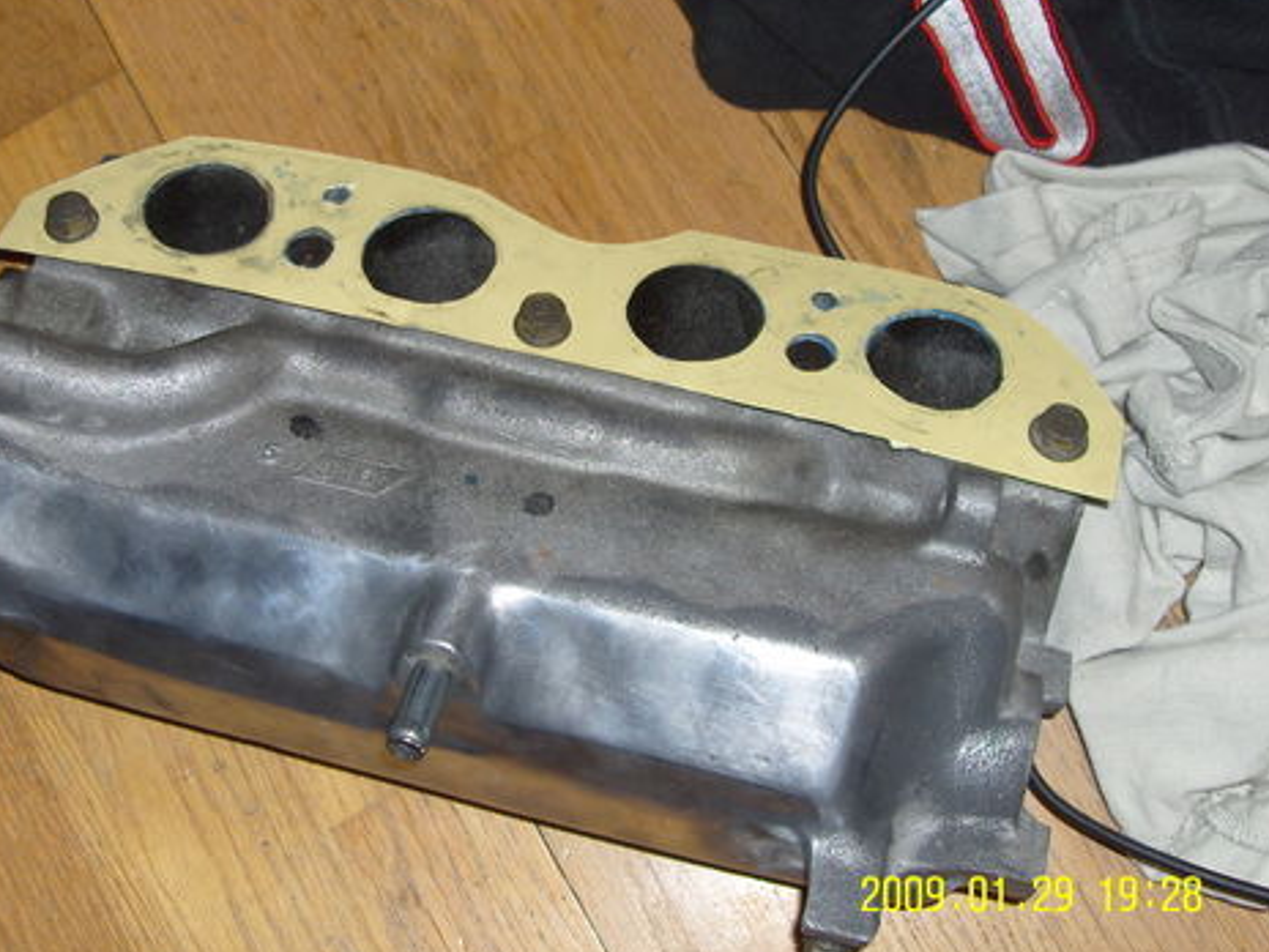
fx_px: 1870
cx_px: 451
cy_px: 375
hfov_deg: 37.2
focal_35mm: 51
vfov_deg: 28.5
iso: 80
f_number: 2.8
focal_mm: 6.2
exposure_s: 1/40
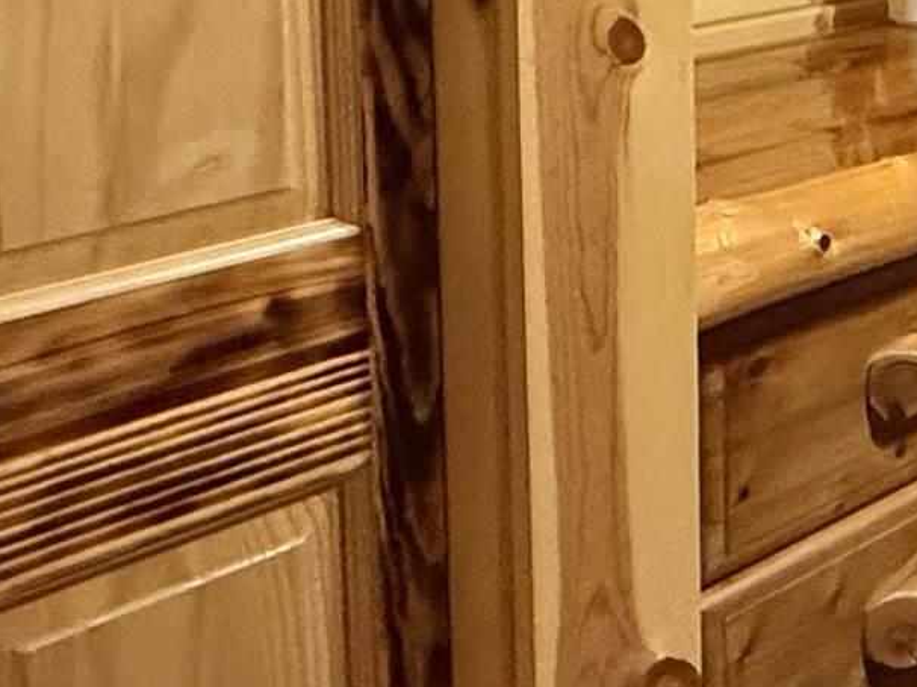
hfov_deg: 20.8
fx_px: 1880
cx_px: 1562
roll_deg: -2.5
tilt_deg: -6.5
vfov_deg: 19.8
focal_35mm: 71
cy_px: -76
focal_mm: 2.22
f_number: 2.2
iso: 640
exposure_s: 1/60
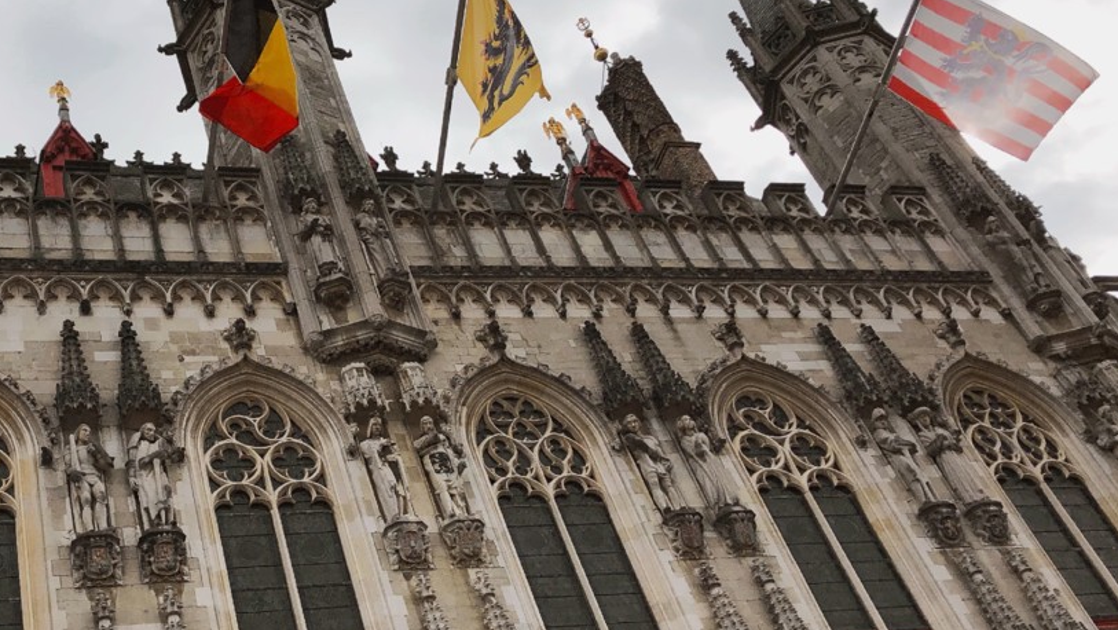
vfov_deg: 24.9
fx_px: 1423
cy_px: 305
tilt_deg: +41.6
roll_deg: +15.9
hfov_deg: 41.8
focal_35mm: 48
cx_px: 298
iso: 25
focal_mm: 3.99
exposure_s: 1/3690
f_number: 1.8
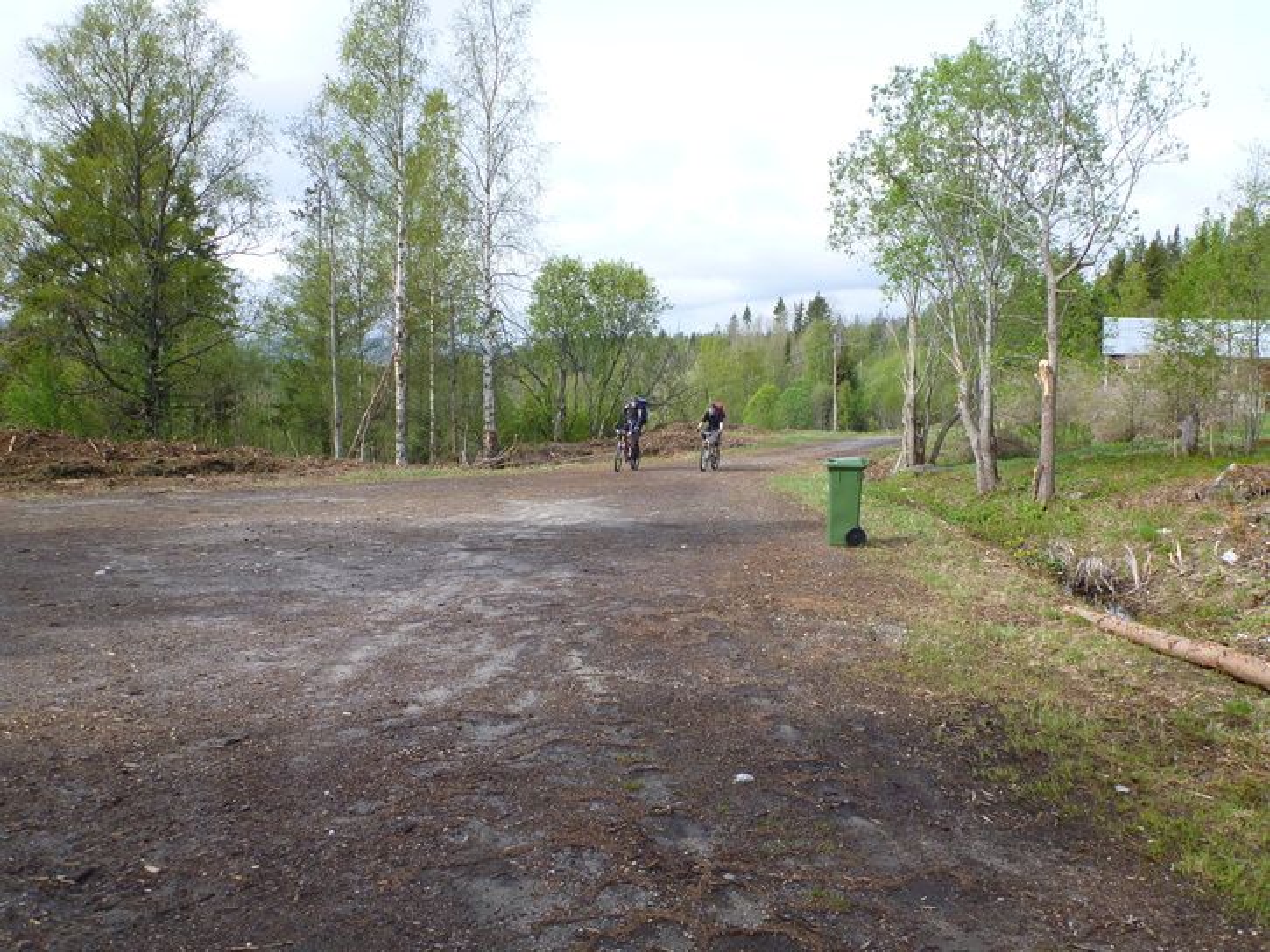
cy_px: 476
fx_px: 1027
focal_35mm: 28
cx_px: 635
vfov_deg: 49.8
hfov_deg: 63.4
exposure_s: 1/500
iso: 125
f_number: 3.3
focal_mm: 4.9
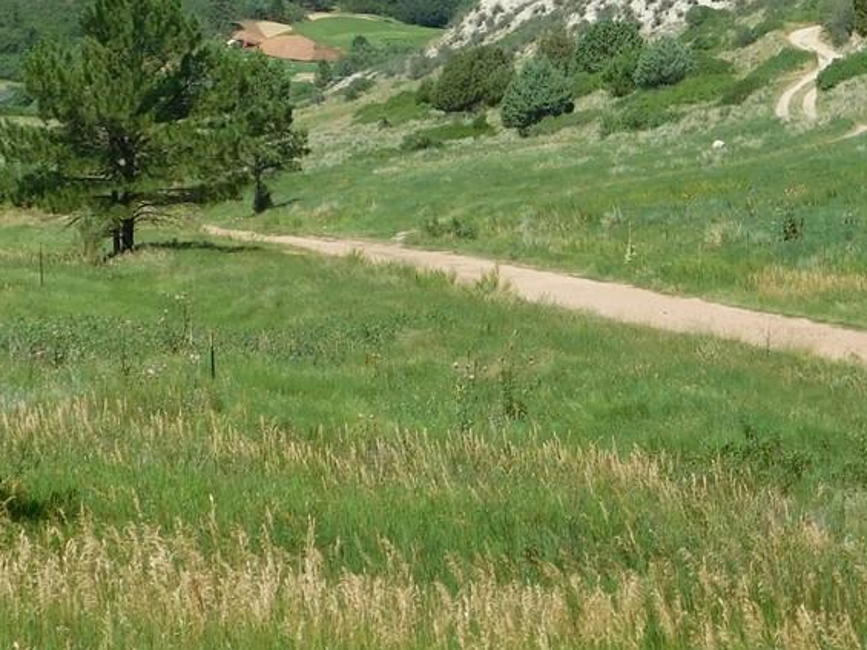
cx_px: 709
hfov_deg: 10.5
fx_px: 4685
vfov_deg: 7.9
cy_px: -162
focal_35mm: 187
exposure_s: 1/800
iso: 125
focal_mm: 11.7
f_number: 4.2
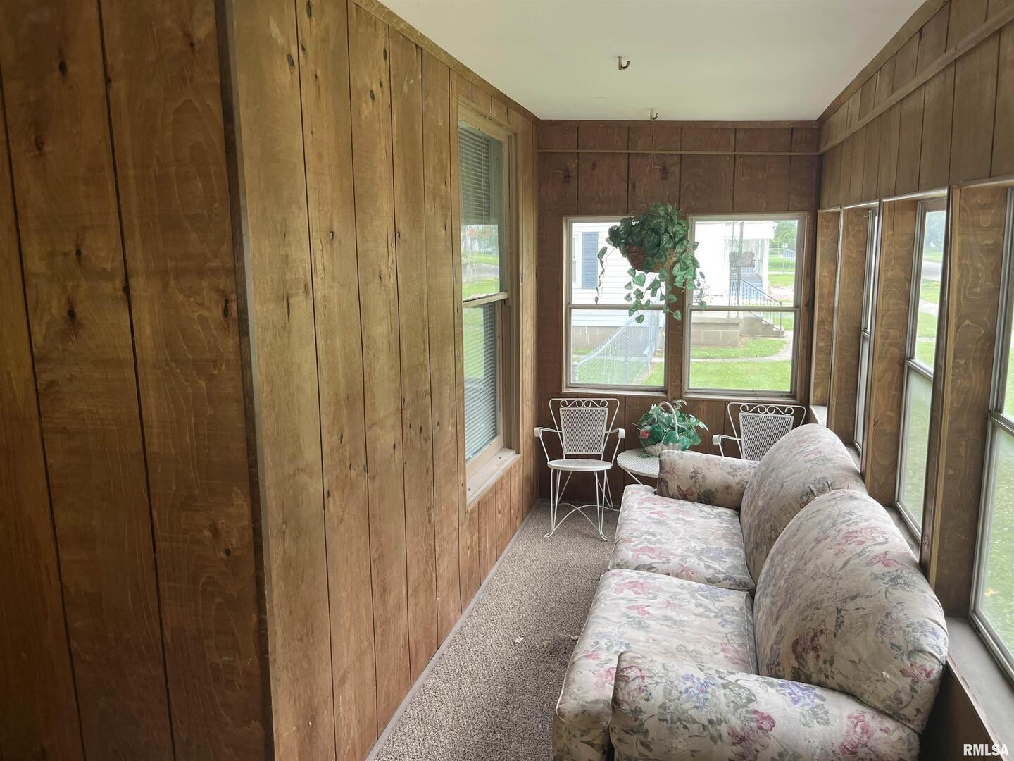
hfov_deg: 67.3
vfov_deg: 53.1
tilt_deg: -9.6
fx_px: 762
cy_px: 380
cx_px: 507
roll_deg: +1.2
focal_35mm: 26
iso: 50
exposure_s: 1/121
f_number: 1.6
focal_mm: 5.1
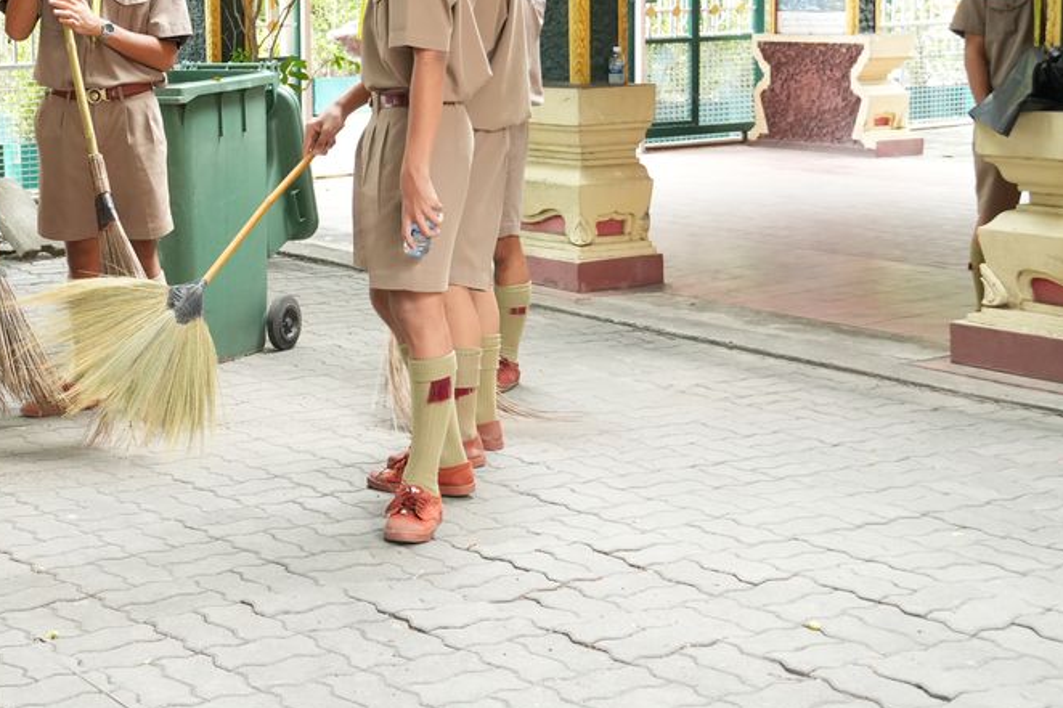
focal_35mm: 69
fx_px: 2032
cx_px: 189
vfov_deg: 19.6
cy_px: 175
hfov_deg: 28.6
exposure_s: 1/400
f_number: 4.5
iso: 2000
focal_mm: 27
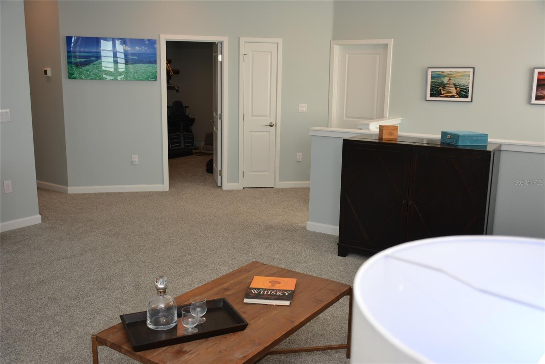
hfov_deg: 55.1
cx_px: 272
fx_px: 523
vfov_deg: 38.4
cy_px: 182
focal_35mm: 34
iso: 200
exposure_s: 1/80
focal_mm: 23
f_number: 4.5
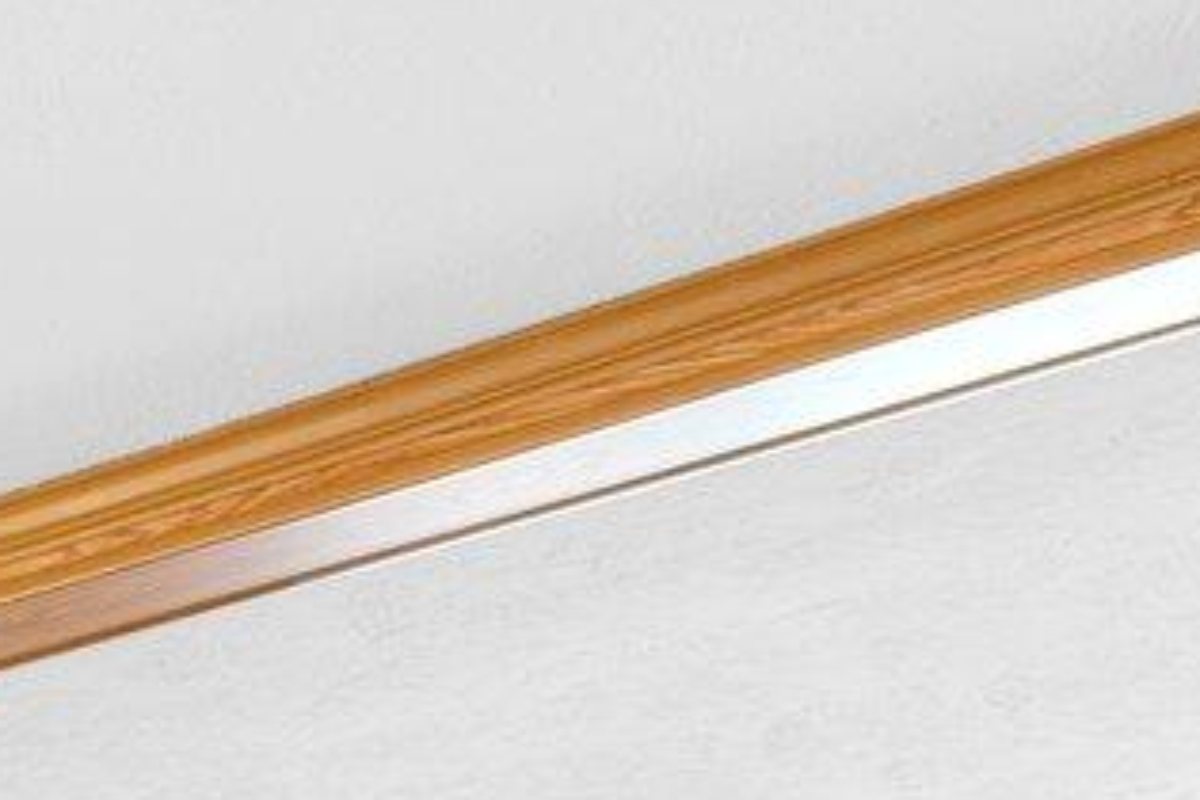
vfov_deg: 10.5
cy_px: 2158
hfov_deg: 13.6
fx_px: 3466
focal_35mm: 104
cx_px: -1760
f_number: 9
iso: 64
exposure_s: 2
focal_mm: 16
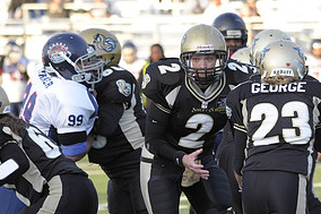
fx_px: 4545
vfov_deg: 2.7
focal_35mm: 510
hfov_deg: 4.0
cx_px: 215
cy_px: 155
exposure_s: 1/1000
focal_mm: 250
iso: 2800
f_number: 5.6
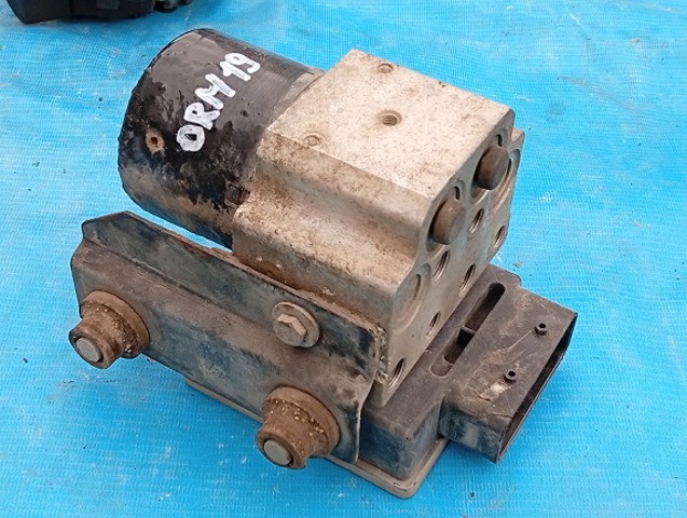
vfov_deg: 28.1
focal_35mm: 52
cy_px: 259
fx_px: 1034
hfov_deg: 36.8
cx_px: 344
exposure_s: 1/152
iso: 50
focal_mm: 3.96
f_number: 1.8
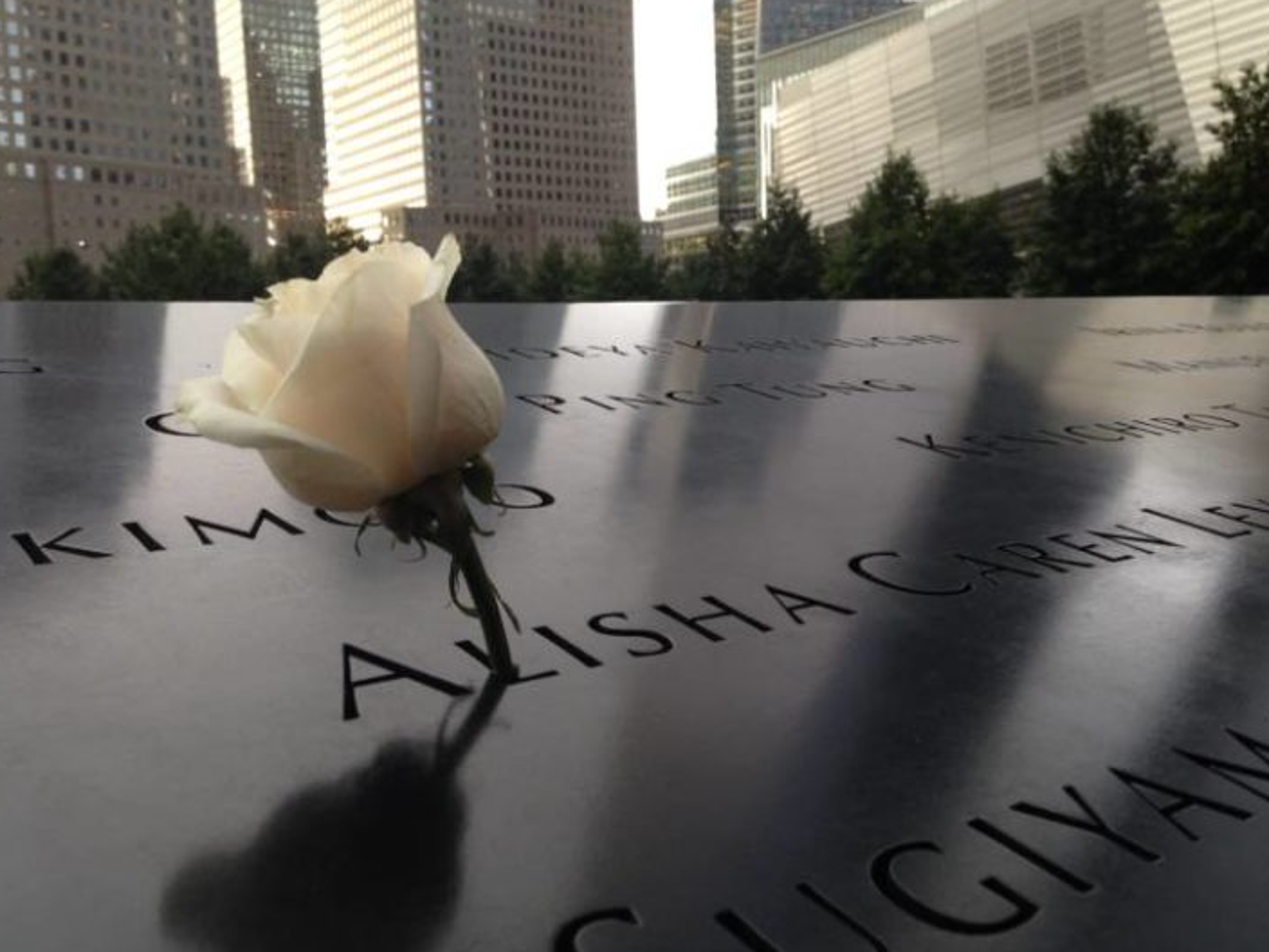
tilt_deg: -1.9
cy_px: 465
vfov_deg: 39.7
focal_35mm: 36
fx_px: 1320
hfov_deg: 51.3
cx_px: 584
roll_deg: +0.7
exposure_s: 1/60
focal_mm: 4.12
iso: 64
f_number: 2.4
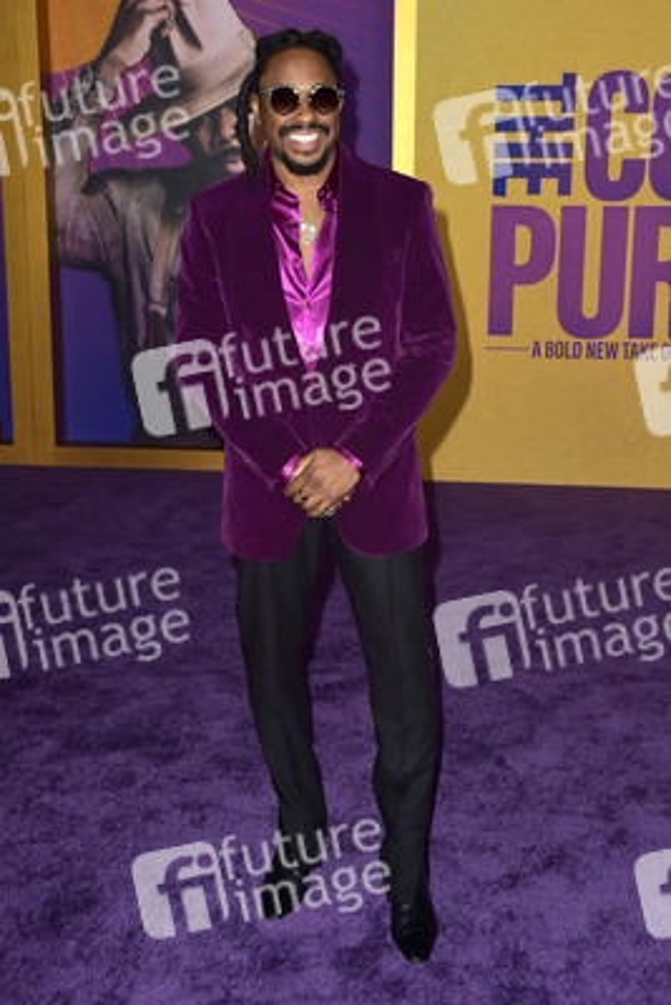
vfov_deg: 41.1
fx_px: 1341
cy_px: 502
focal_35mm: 48
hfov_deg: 28.1
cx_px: 336
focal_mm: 48
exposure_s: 1/250
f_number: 6.3
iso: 320
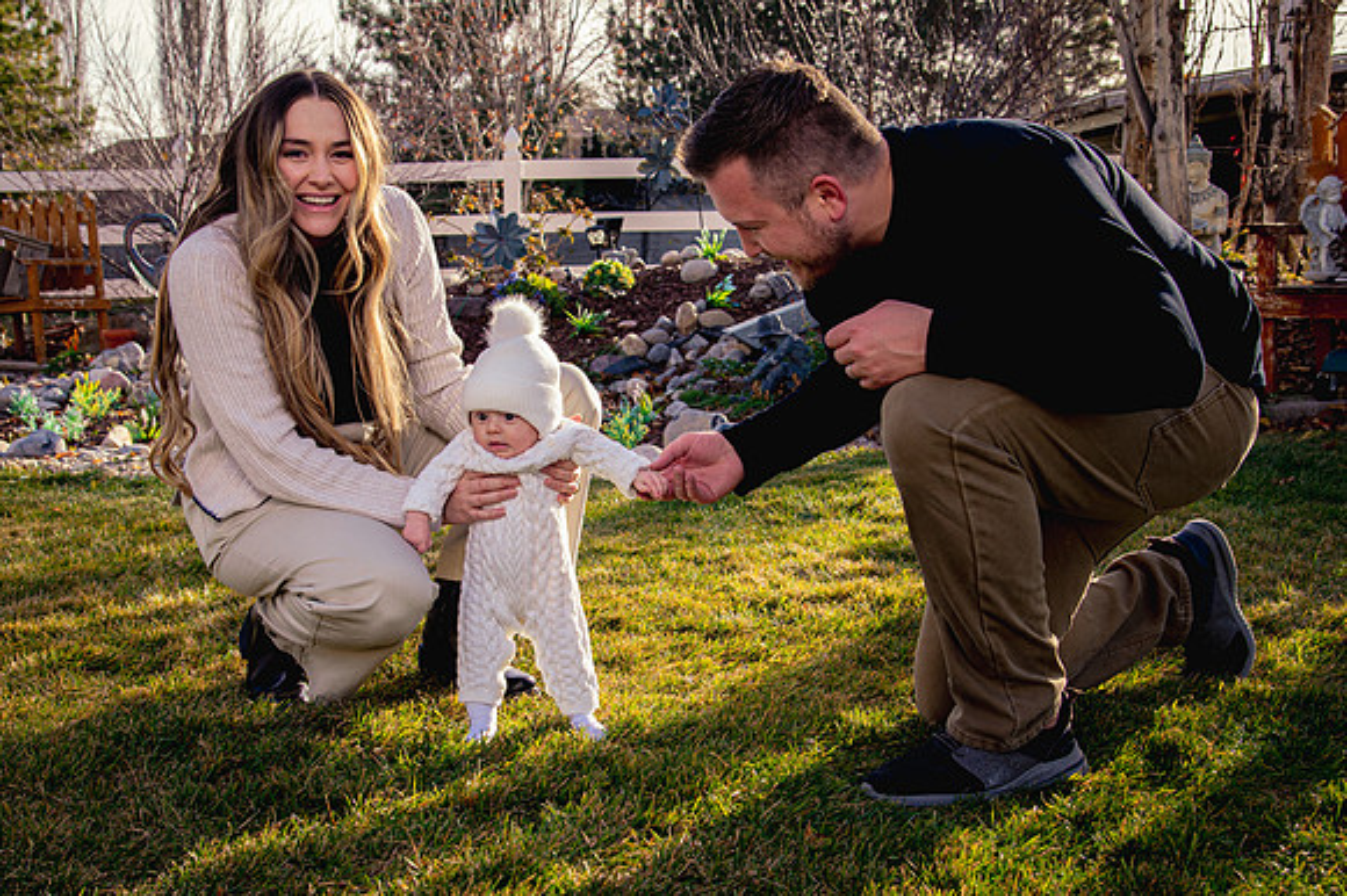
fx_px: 1717
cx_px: 630
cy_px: 491
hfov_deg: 42.8
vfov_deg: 29.2
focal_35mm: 46
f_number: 8
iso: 500
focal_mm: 38
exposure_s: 1/250
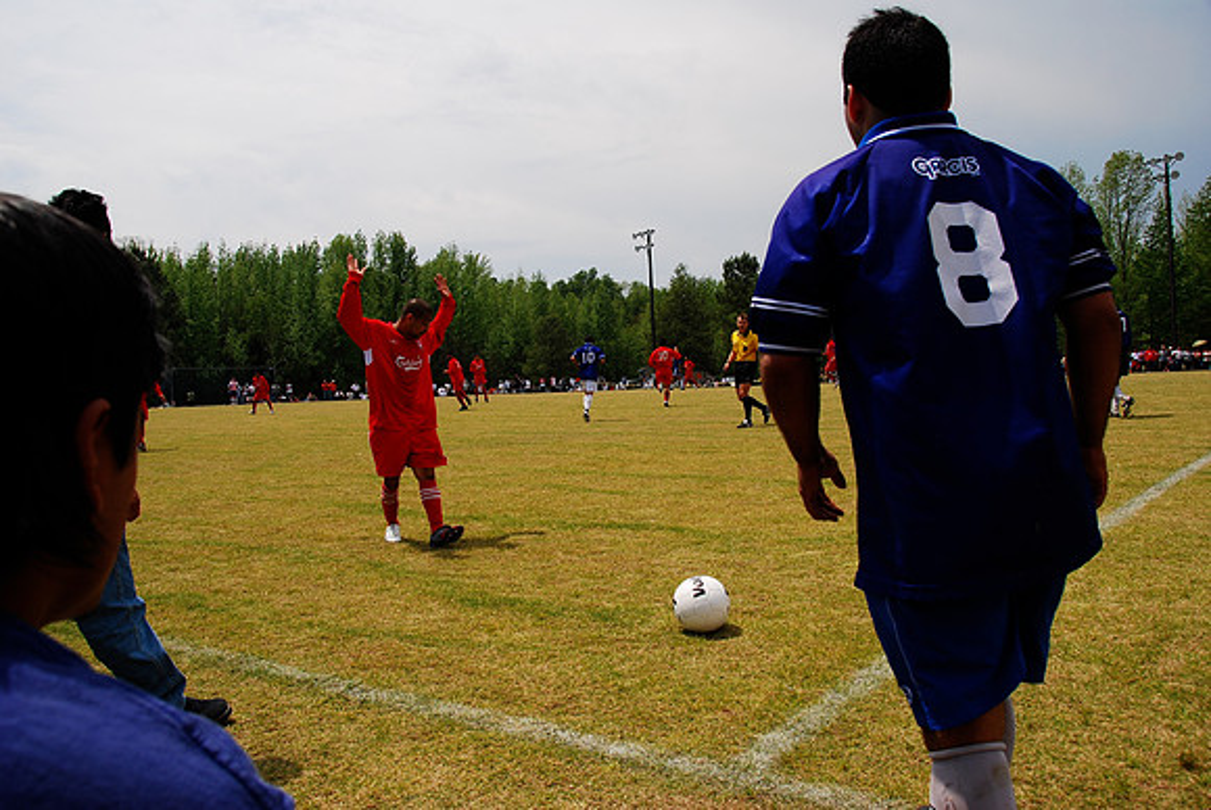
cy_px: 405
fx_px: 1010
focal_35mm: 30
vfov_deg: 43.7
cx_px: 606
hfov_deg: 61.9
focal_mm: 20
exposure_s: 1/250
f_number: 8
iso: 100
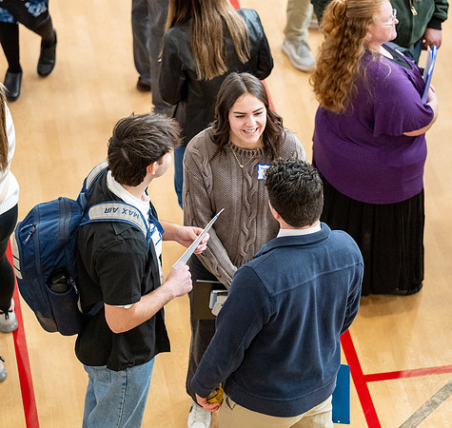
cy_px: 214
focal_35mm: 143
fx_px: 2051
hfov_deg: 12.6
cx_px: 228
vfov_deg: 11.9
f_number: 2.8
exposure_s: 1/800
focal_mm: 115
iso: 5000
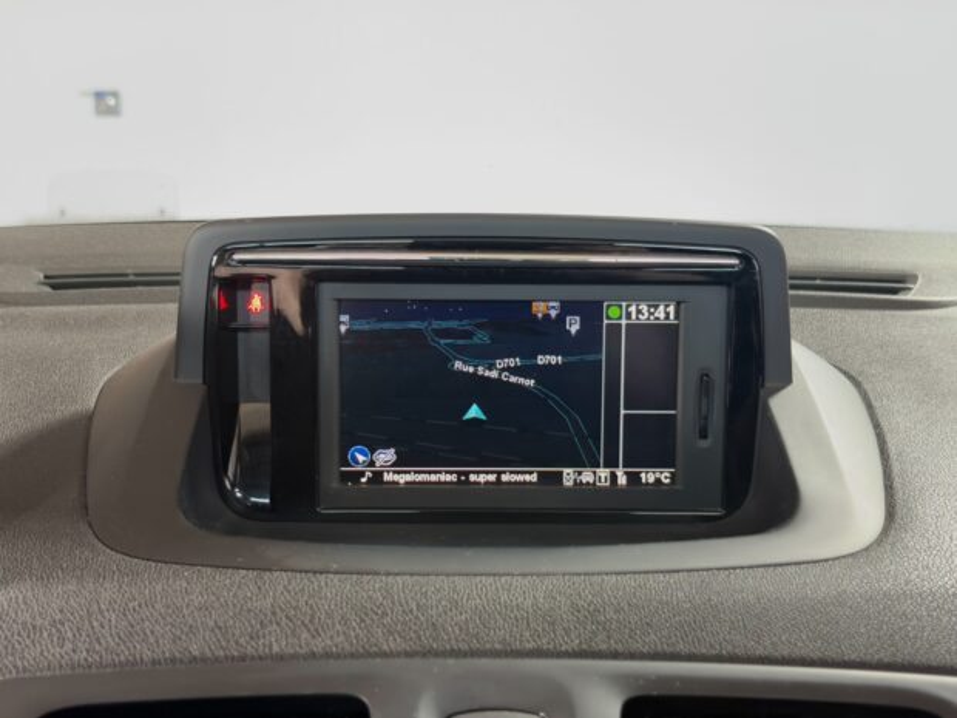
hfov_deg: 42.9
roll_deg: +0.0
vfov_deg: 32.9
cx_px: 478
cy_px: 359
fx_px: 1216
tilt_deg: -11.6
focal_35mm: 44
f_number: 1.6
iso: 500
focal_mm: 5.96
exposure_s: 1/17
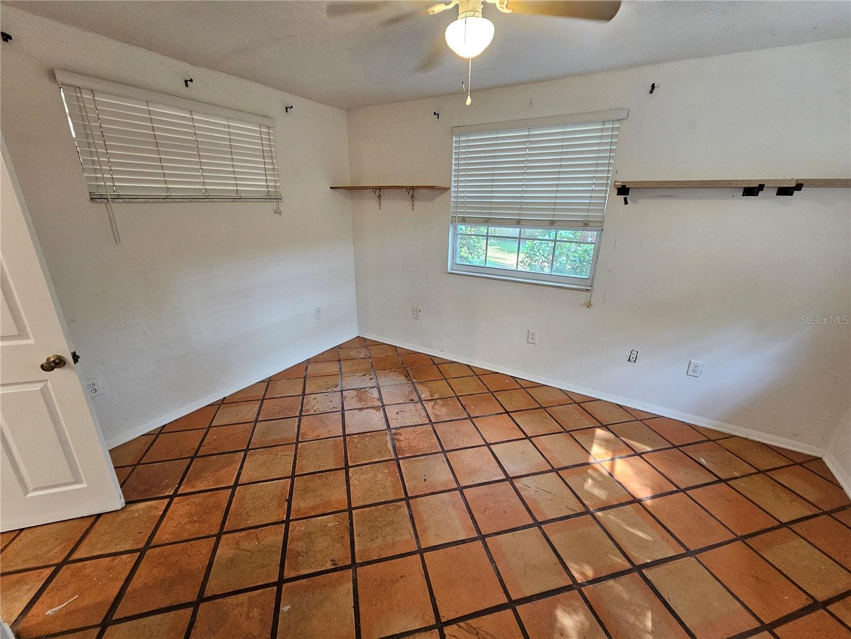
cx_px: 426
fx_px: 320
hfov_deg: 106.2
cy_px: 320
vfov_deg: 89.9
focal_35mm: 13
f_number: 2.2
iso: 320
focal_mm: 2.2
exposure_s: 1/60
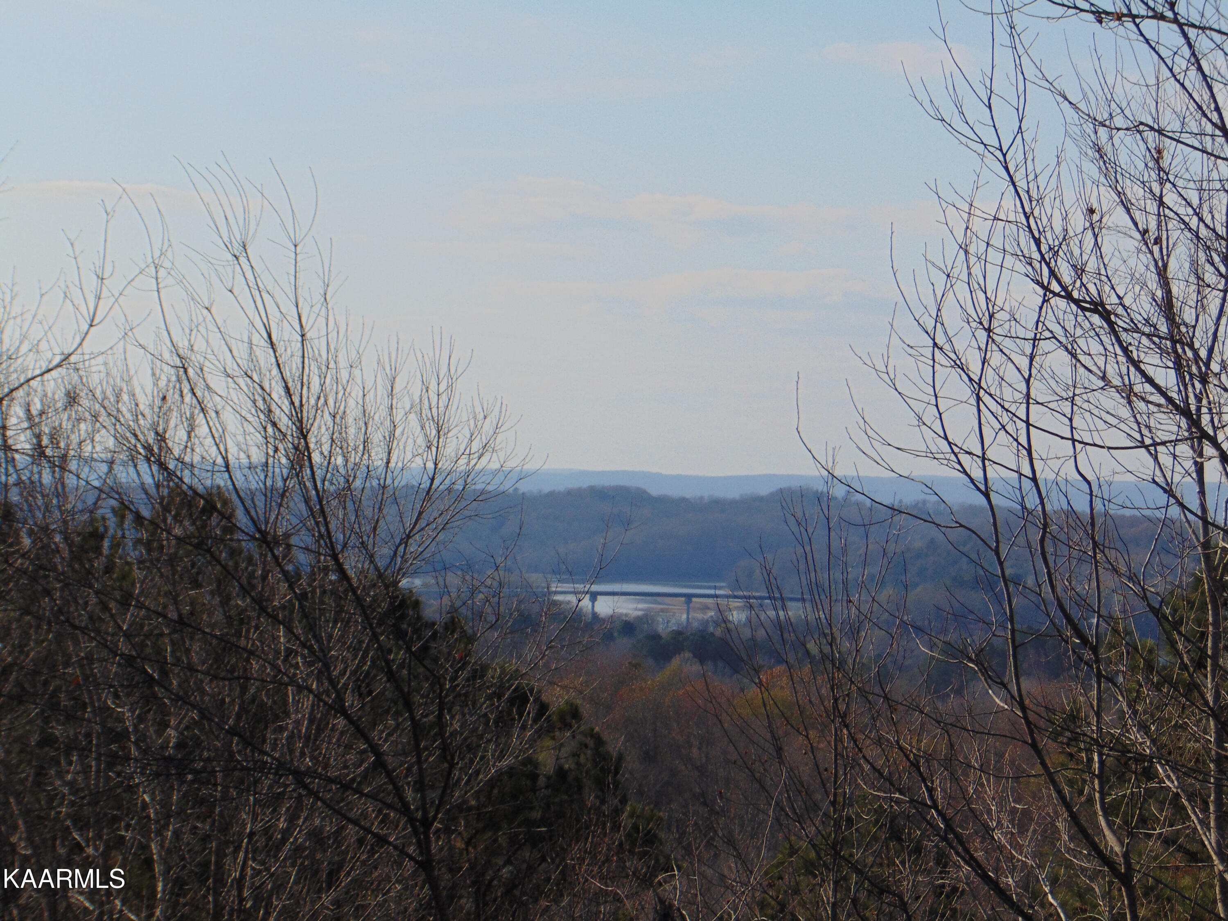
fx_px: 4718
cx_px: 614
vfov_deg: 11.1
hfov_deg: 14.8
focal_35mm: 133
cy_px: 460
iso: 80
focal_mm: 23.9
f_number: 10.3
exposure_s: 1/250
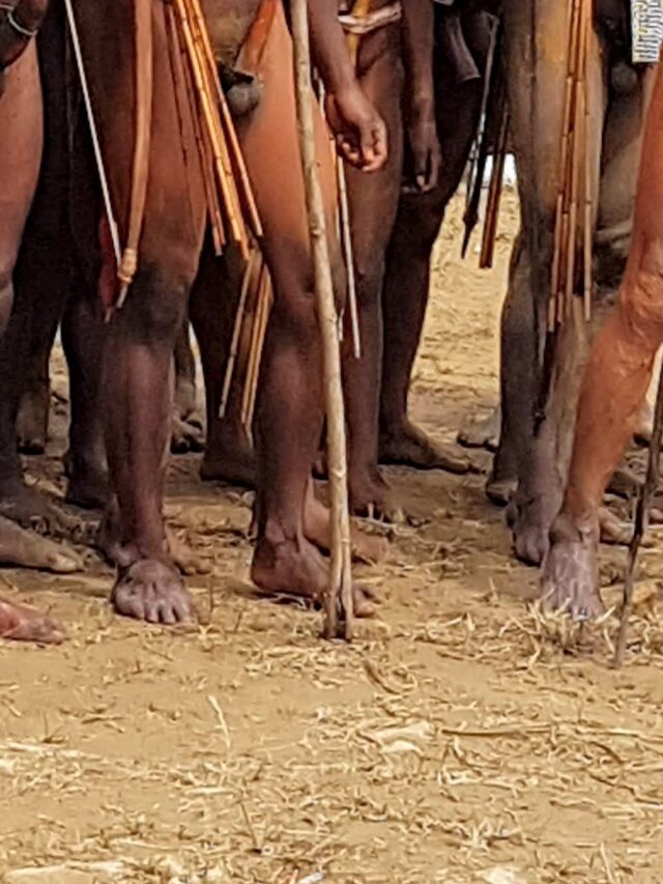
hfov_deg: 18.5
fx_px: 1991
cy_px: -395
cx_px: 50
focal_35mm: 78
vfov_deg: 21.5
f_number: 1.7
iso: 50
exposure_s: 1/2488
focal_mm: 4.2
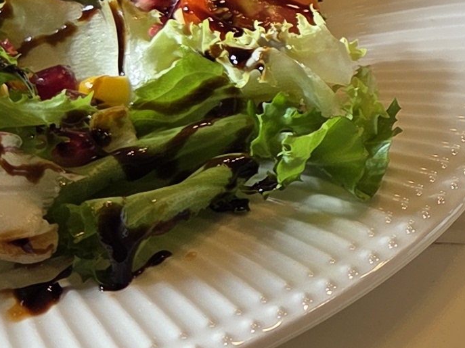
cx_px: 634
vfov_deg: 10.9
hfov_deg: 14.0
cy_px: -51
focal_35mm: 134
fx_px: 1800
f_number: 1.8
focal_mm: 5.4
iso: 32
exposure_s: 1/100
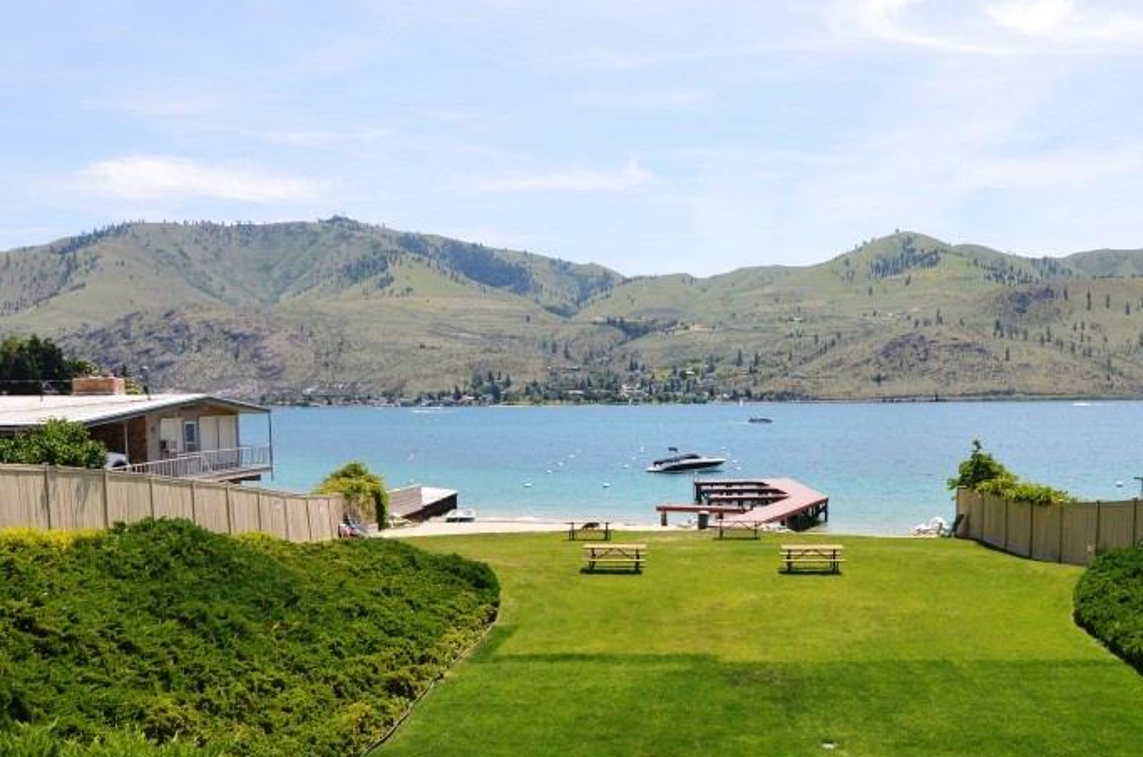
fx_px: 1140
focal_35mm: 36
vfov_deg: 36.3
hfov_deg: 52.8
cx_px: 695
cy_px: 506
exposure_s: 1/250
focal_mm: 16
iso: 100
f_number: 6.3
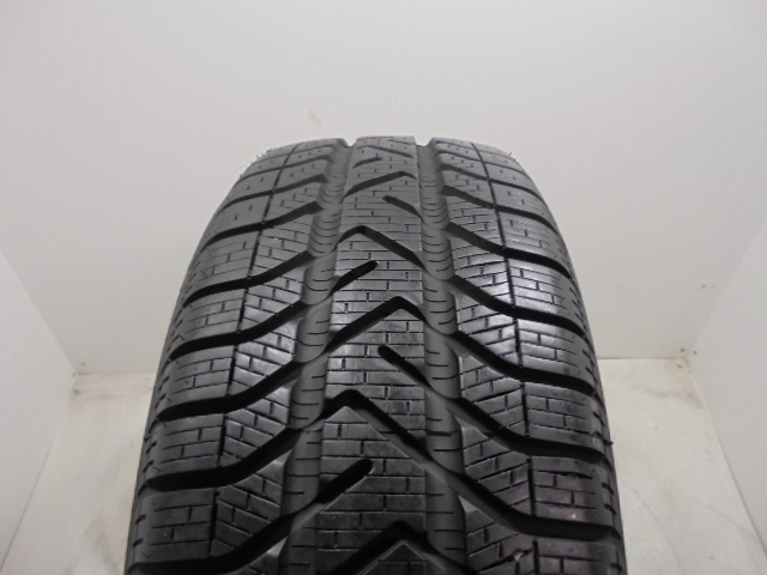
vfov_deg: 53.1
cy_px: 288
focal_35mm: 26
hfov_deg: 67.3
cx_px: 384
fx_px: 576
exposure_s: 1/30
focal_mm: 4.6
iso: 200
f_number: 3.5
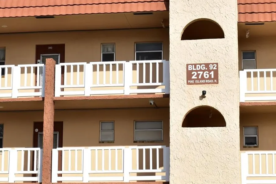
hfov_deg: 21.7
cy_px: 95
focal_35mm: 94
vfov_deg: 14.6
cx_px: 120
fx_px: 720
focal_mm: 35
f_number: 8
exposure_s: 1/250
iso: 100
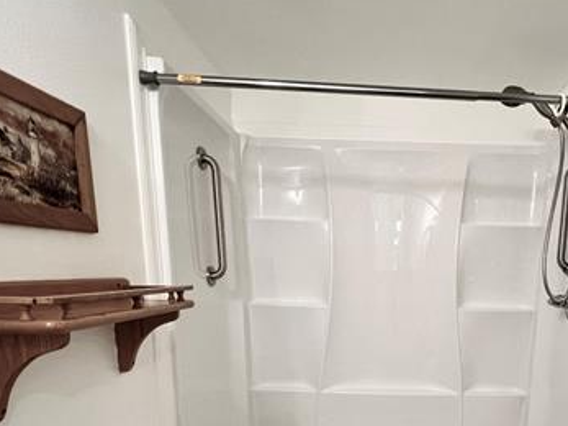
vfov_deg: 52.6
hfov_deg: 69.2
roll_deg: -0.6
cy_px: 349
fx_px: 394
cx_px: 386
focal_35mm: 24
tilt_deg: -11.0
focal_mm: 1.57
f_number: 1.8
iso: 200
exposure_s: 1/60
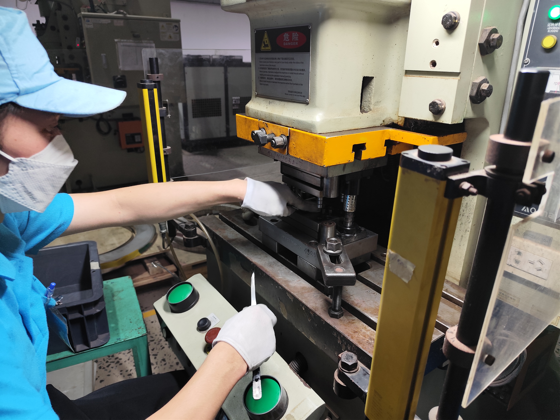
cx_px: 280
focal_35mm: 23
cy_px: 210
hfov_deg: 73.9
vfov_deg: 58.9
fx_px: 372
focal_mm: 6.14
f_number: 1.65
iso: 200
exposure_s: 1/50
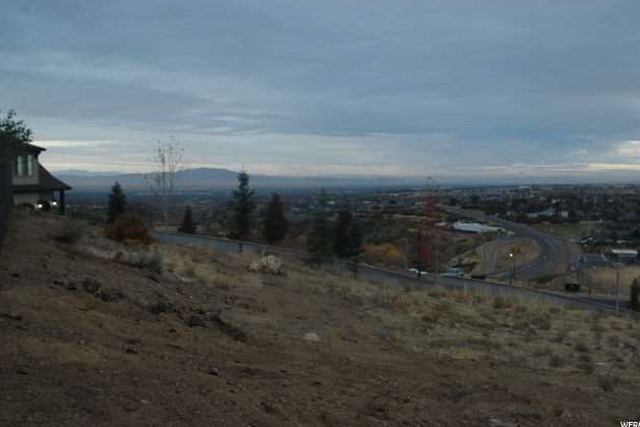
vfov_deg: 36.0
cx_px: 324
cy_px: 210
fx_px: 658
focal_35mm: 37
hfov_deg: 51.9
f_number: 7.1
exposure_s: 1/200
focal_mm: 24
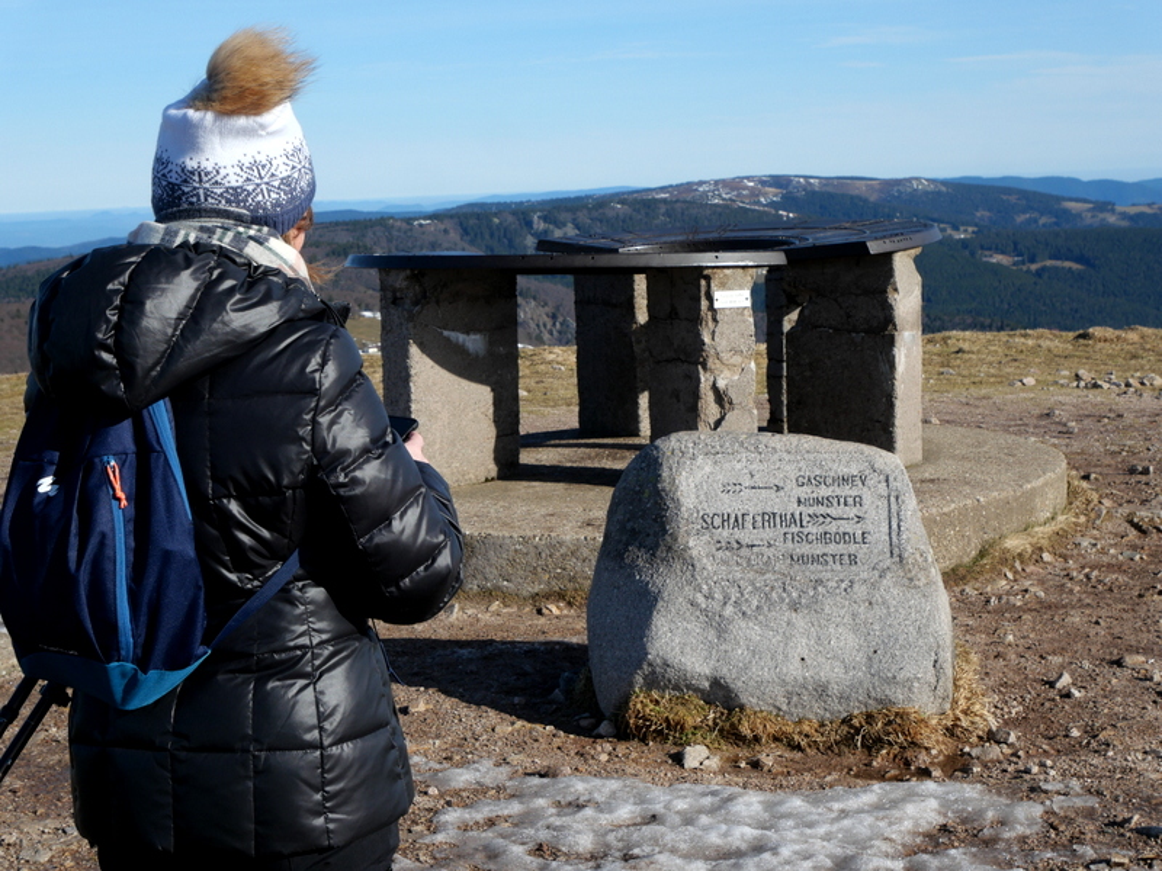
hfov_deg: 30.3
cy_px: 436
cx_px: 581
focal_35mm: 64
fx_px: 2148
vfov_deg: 22.9
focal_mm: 32
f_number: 9
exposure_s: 1/400
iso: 800
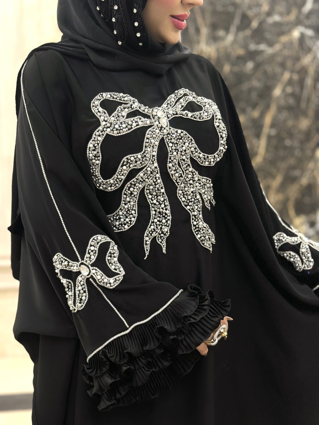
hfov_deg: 30.3
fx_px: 590
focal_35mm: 48
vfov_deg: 39.7
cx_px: 160
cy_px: 212
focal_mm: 6.86
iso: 320
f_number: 1.78
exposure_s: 1/50
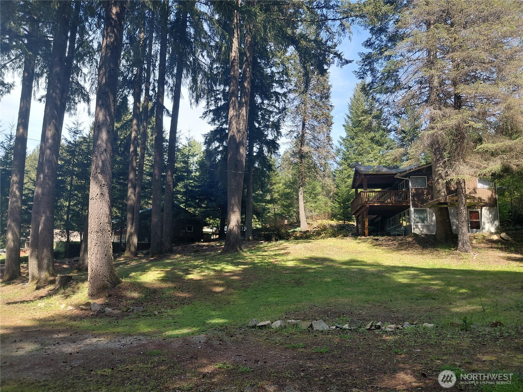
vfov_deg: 54.9
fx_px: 378
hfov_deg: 69.4
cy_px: 196
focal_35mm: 25
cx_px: 262
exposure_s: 1/489
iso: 50
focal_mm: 4.69
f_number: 1.8
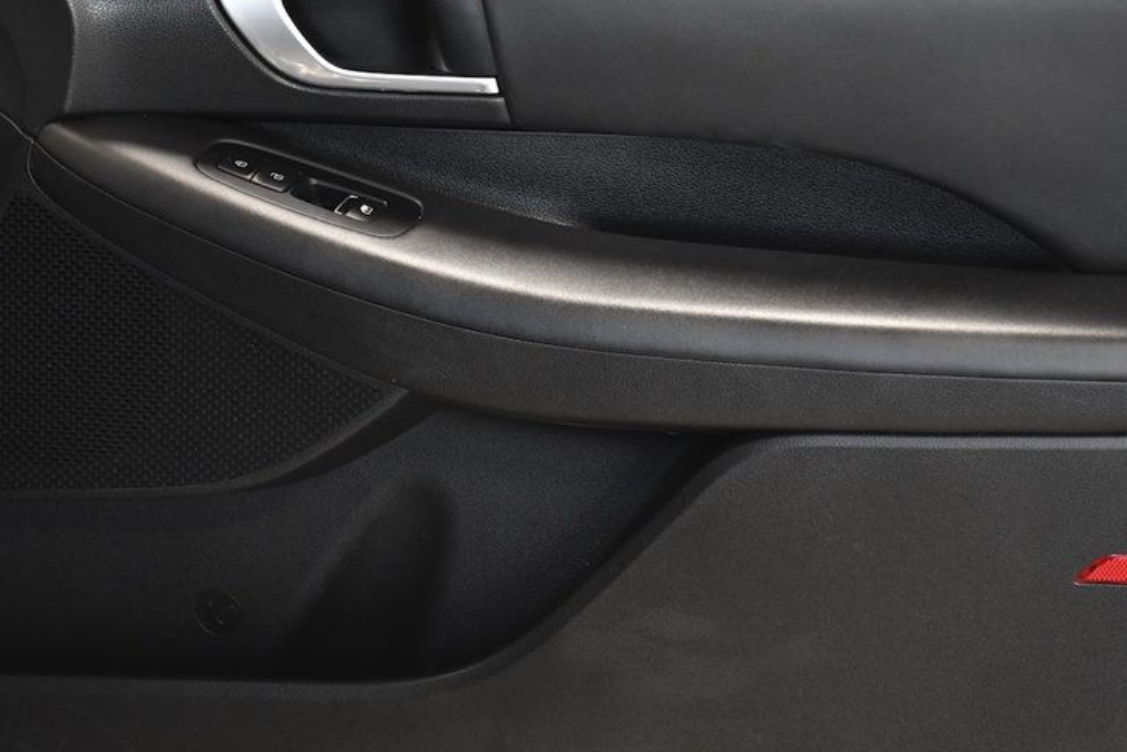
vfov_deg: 13.5
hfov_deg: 20.2
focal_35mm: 101
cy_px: 291
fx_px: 3162
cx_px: 573
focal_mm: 48
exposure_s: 1/250
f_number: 4.5
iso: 2500
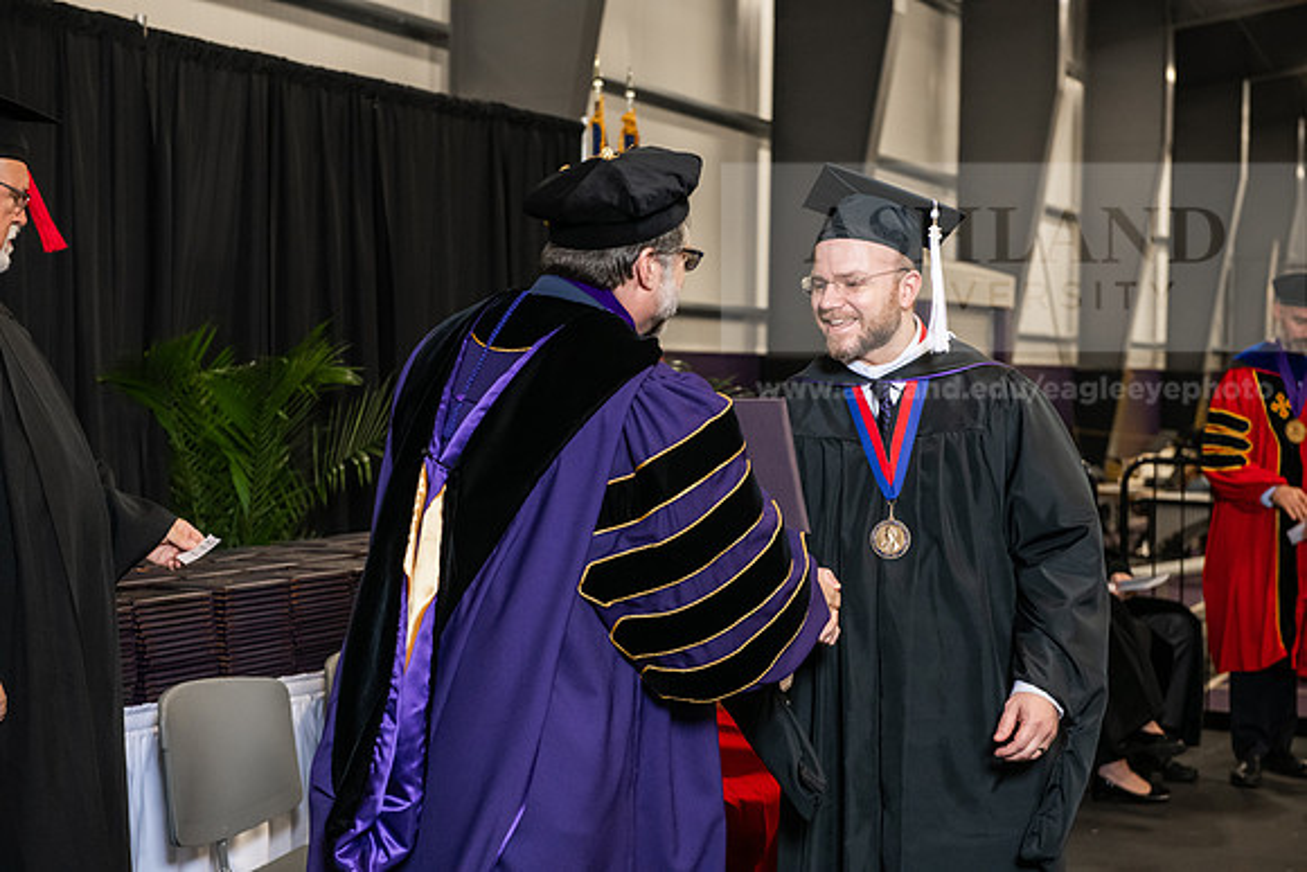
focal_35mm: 66
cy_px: 436
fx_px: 2397
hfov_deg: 30.5
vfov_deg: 20.6
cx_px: 654
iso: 2500
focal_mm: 66
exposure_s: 1/200
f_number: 5
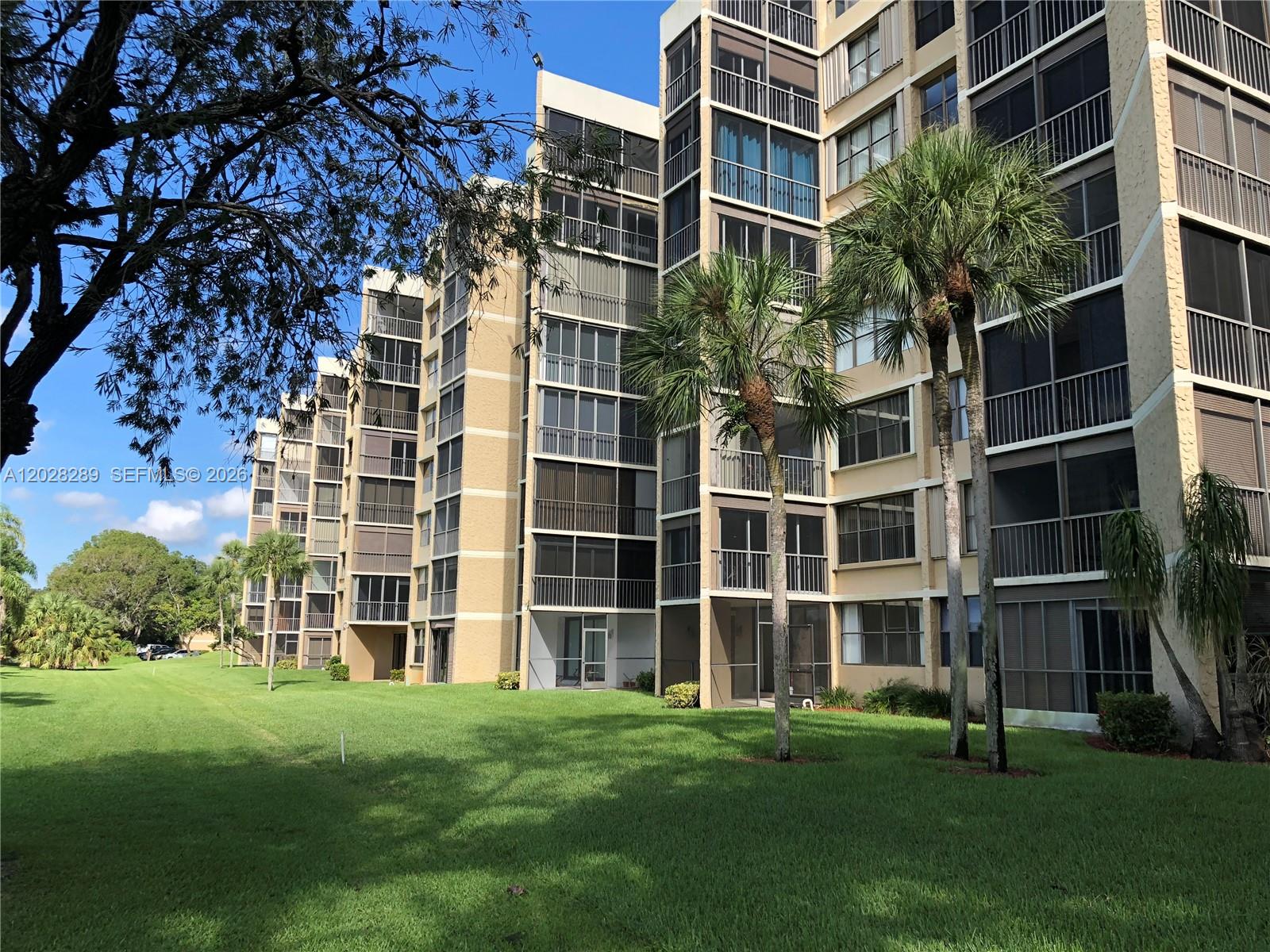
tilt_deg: +7.7
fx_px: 1027
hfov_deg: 63.4
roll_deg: -1.8
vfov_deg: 49.7
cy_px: 476
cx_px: 635
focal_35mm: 28
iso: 20
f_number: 1.8
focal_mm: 3.99
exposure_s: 1/1043
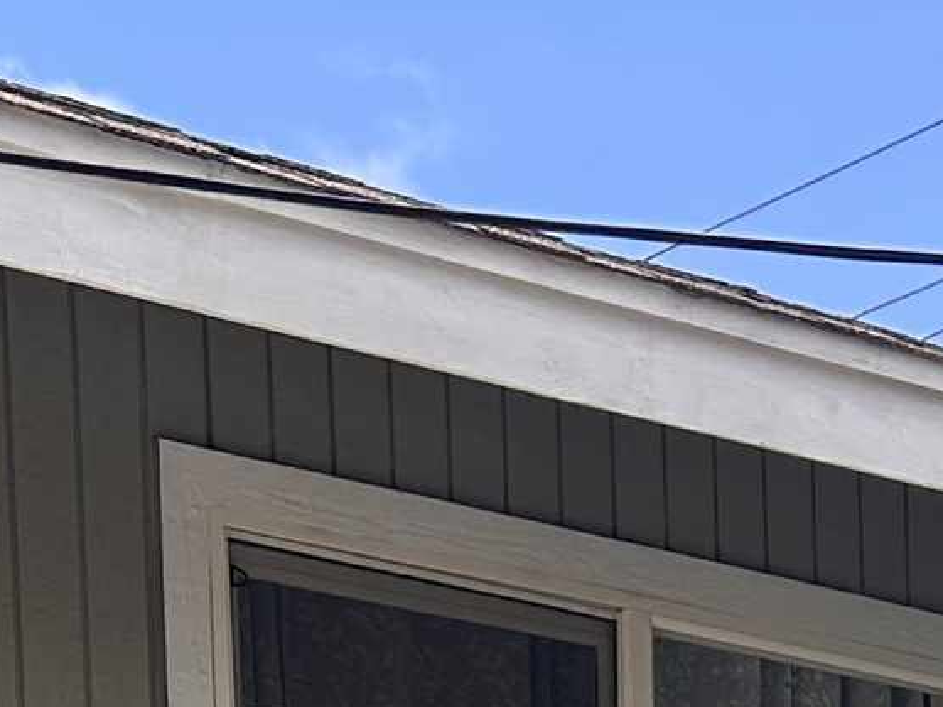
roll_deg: +0.7
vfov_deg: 9.0
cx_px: 1338
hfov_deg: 13.2
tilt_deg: -8.0
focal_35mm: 143
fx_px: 3895
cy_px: 1913
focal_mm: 5.7
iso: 50
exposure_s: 1/1972
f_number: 1.5
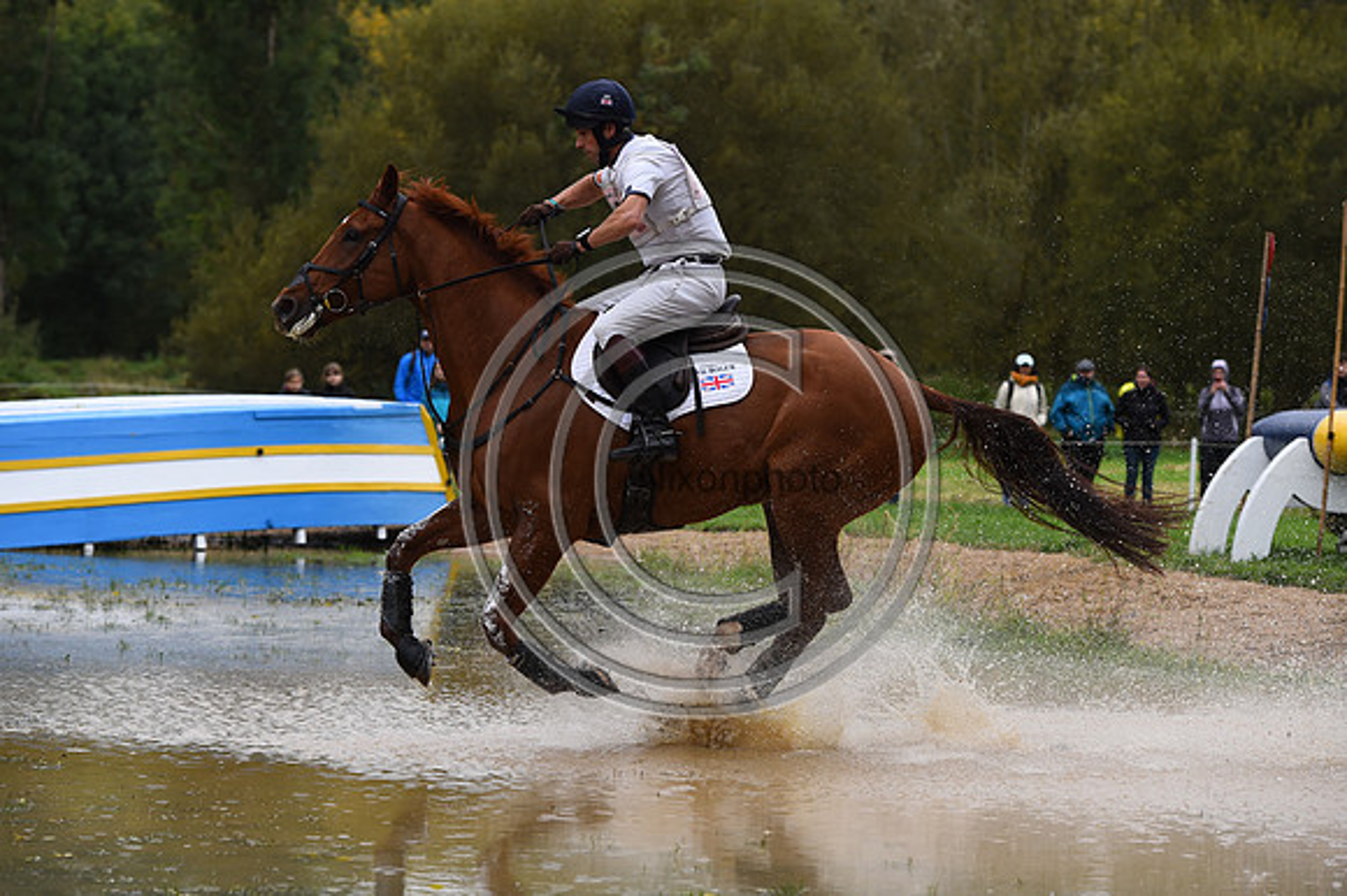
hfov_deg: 17.7
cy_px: 448
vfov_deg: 11.8
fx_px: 4338
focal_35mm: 116
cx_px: 674
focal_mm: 116
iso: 640
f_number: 4.5
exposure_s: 1/1250
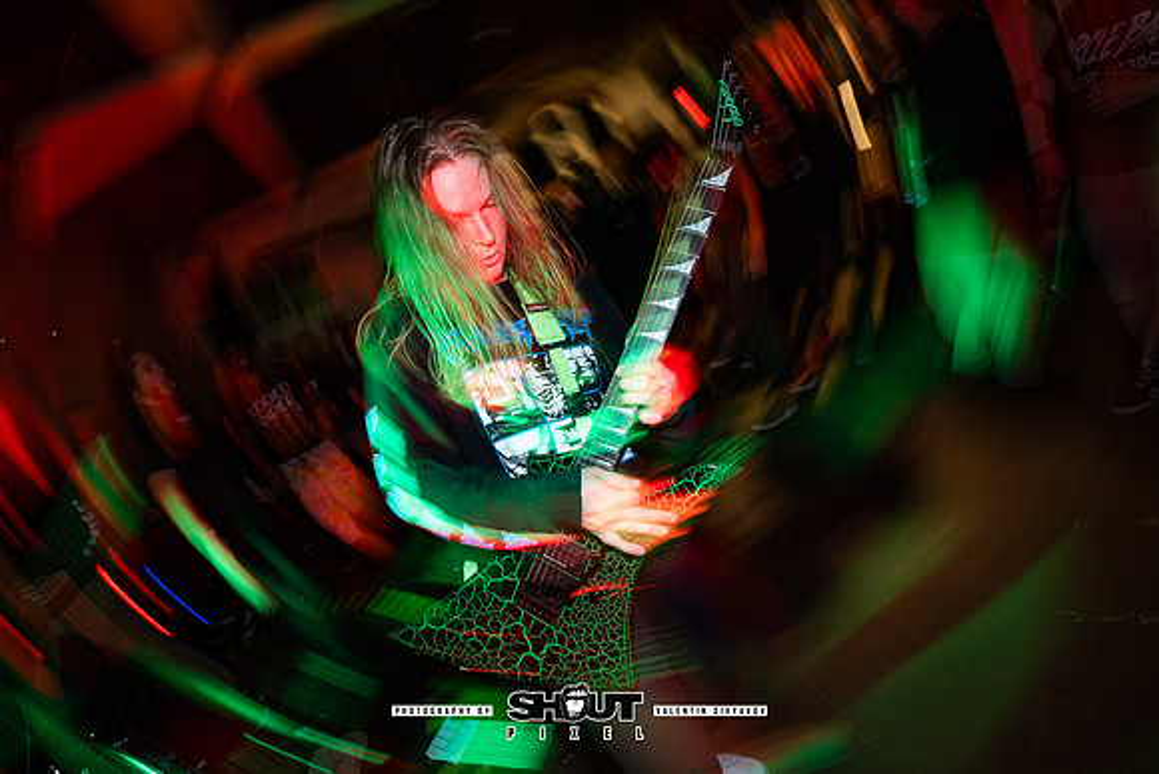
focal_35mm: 16
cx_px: 506
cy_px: 400
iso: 800
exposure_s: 1/13
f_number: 2.8
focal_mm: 14
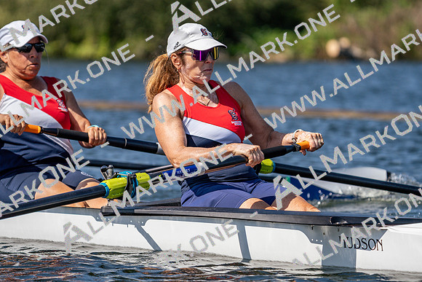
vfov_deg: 4.7
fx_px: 3435
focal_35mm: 293
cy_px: 141
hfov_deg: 7.0
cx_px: 211
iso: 200
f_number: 5.6
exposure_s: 1/2000
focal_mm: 293
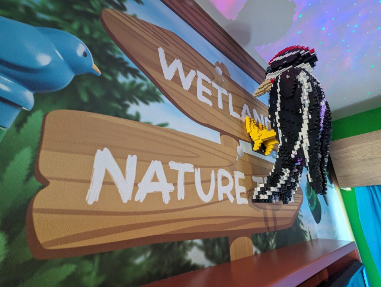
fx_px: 176
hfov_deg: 94.4
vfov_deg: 78.2
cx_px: 190
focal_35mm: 16
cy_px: 144
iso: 484
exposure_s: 1/60
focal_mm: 2.35
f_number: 2.2
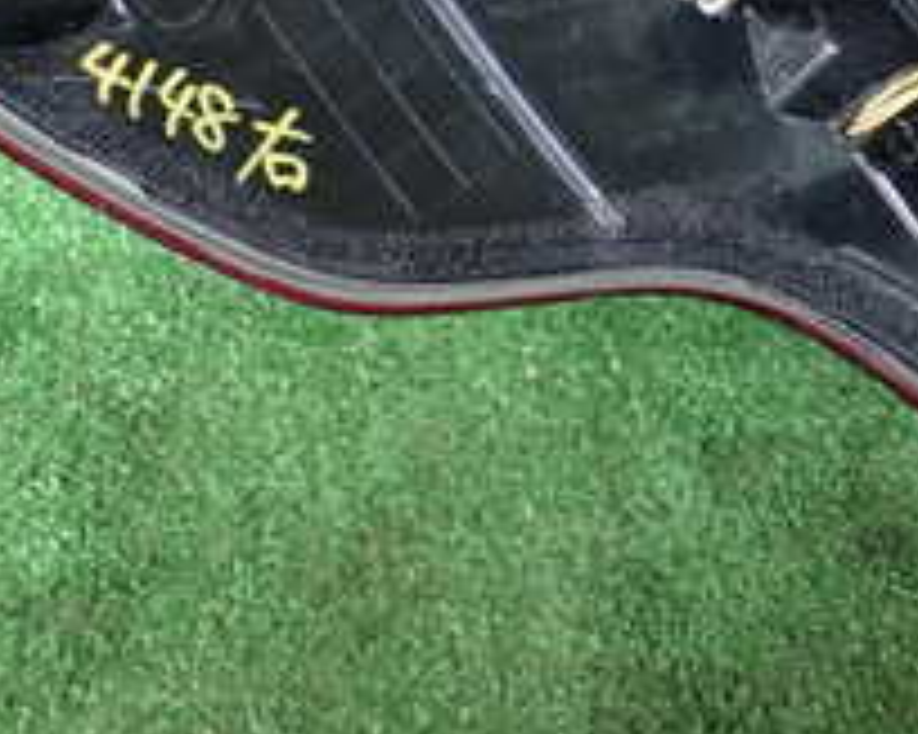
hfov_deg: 21.1
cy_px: 27
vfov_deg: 17.5
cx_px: 1008
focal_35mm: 86
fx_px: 2335
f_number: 2.3
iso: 160
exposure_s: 1/60
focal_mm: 5.4
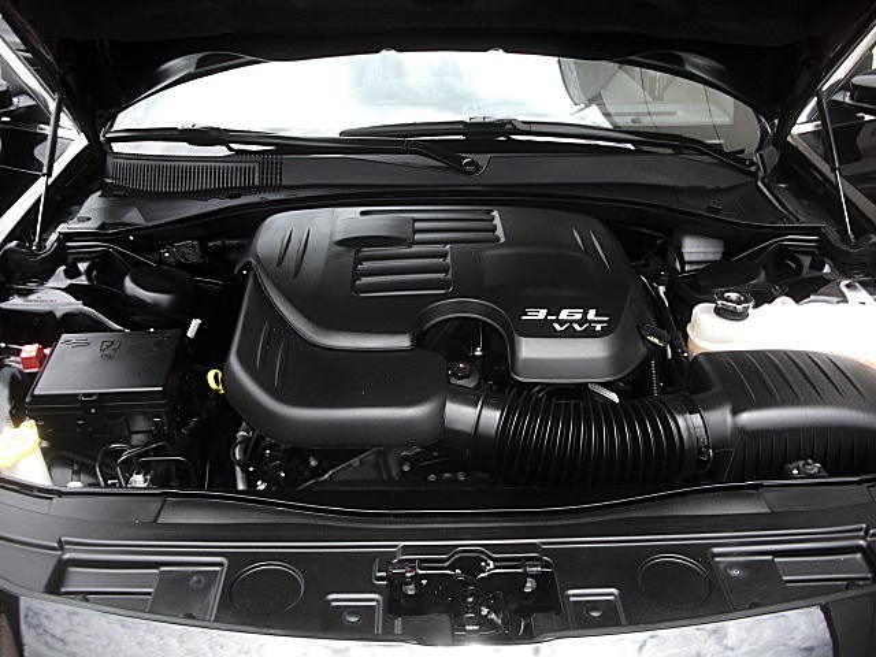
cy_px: 328
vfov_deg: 39.7
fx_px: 911
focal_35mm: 36
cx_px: 438
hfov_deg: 51.4
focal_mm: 6.3
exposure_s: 1/125
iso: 50
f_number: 2.8
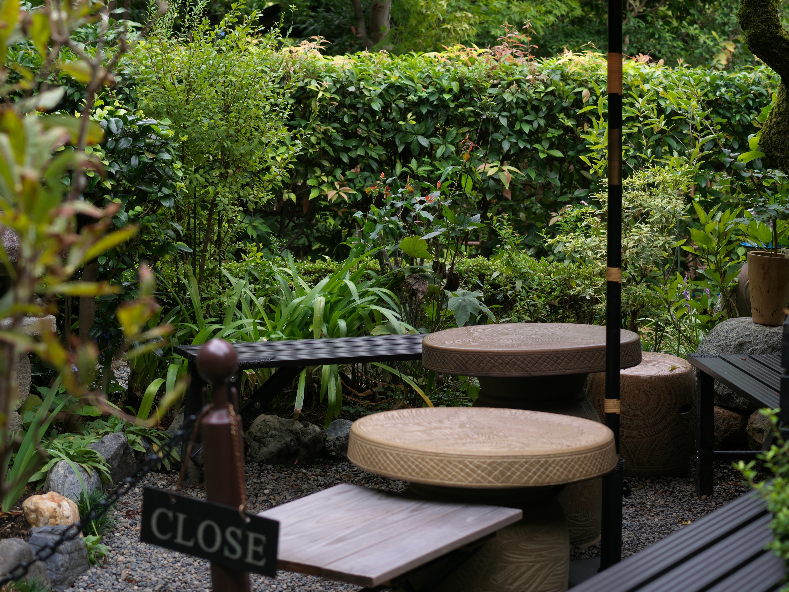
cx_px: 455
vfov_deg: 20.3
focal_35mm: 71
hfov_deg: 27.4
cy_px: 52
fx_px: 1619
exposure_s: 1/90
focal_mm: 45
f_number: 4.5
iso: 100
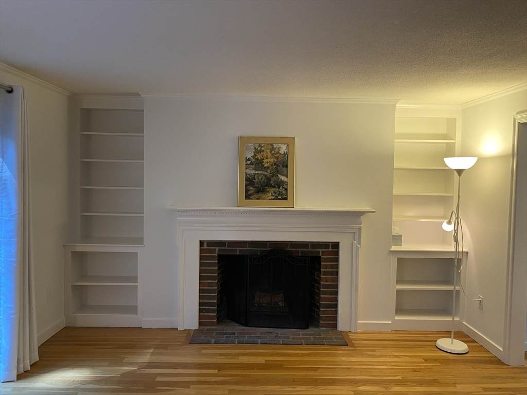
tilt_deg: -4.5
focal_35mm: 26
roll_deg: -0.9
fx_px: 396
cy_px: 198
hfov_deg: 67.3
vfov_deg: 53.1
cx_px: 264
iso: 200
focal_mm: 4.25
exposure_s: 1/60
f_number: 1.8
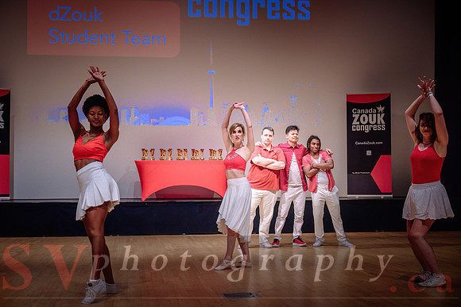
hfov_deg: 39.0
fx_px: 650
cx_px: 217
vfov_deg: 26.6
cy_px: 162
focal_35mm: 51
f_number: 2.8
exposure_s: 1/400
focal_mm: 48
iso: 1600
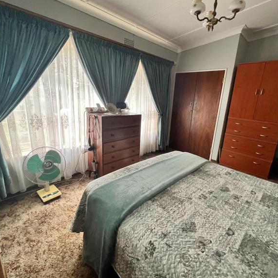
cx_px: 148
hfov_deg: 87.3
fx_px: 145
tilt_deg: -14.8
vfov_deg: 87.4
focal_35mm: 16
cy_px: 136
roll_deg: -3.5
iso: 160
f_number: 1.8
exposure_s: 1/100
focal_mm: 1.57
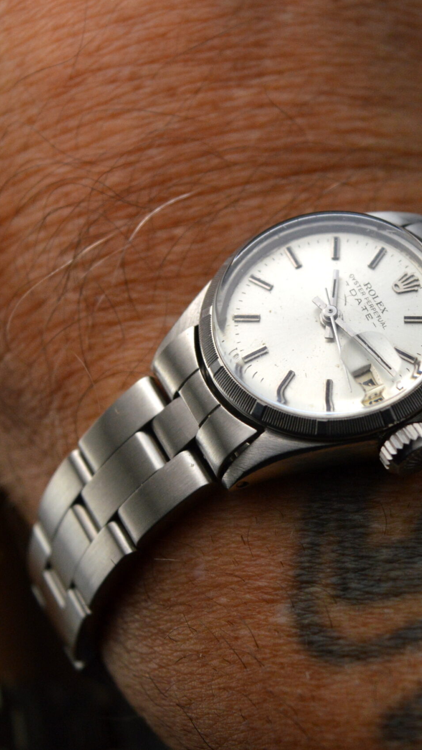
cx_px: 290
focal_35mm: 114
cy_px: 374
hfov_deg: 10.6
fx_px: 2267
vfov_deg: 18.8
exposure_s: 1/160
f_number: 6.3
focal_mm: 48
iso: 800
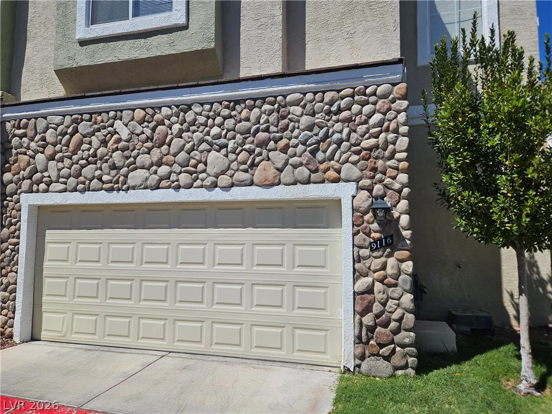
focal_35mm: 23
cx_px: 276
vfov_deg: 58.9
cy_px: 207
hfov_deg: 73.9
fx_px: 367
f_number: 1.8
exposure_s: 1/3273
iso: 25
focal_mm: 5.4
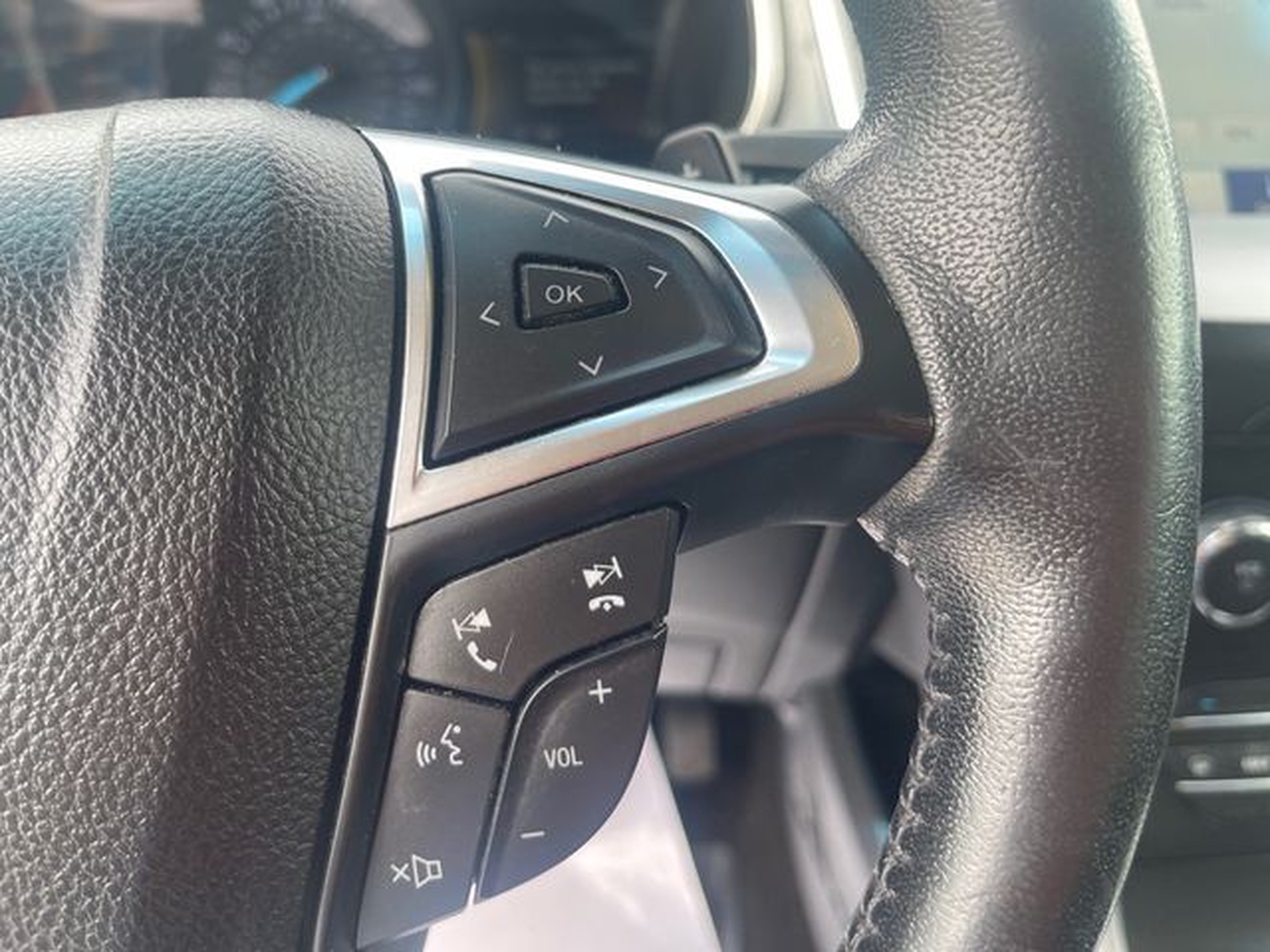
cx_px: 635
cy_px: 476
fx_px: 954
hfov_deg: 67.3
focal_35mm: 26
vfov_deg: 53.1
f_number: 1.6
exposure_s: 1/121
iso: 40
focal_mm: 5.1
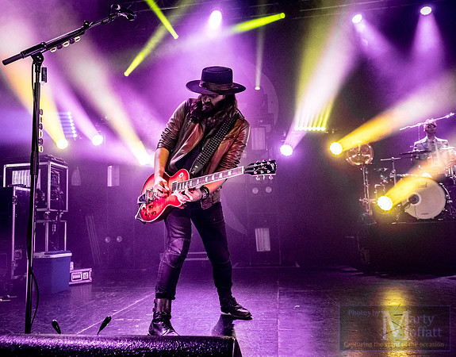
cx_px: 188
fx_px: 465
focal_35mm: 35
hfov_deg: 52.0
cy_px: 156
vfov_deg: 41.9
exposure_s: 1/160
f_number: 4
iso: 1600
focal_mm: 15
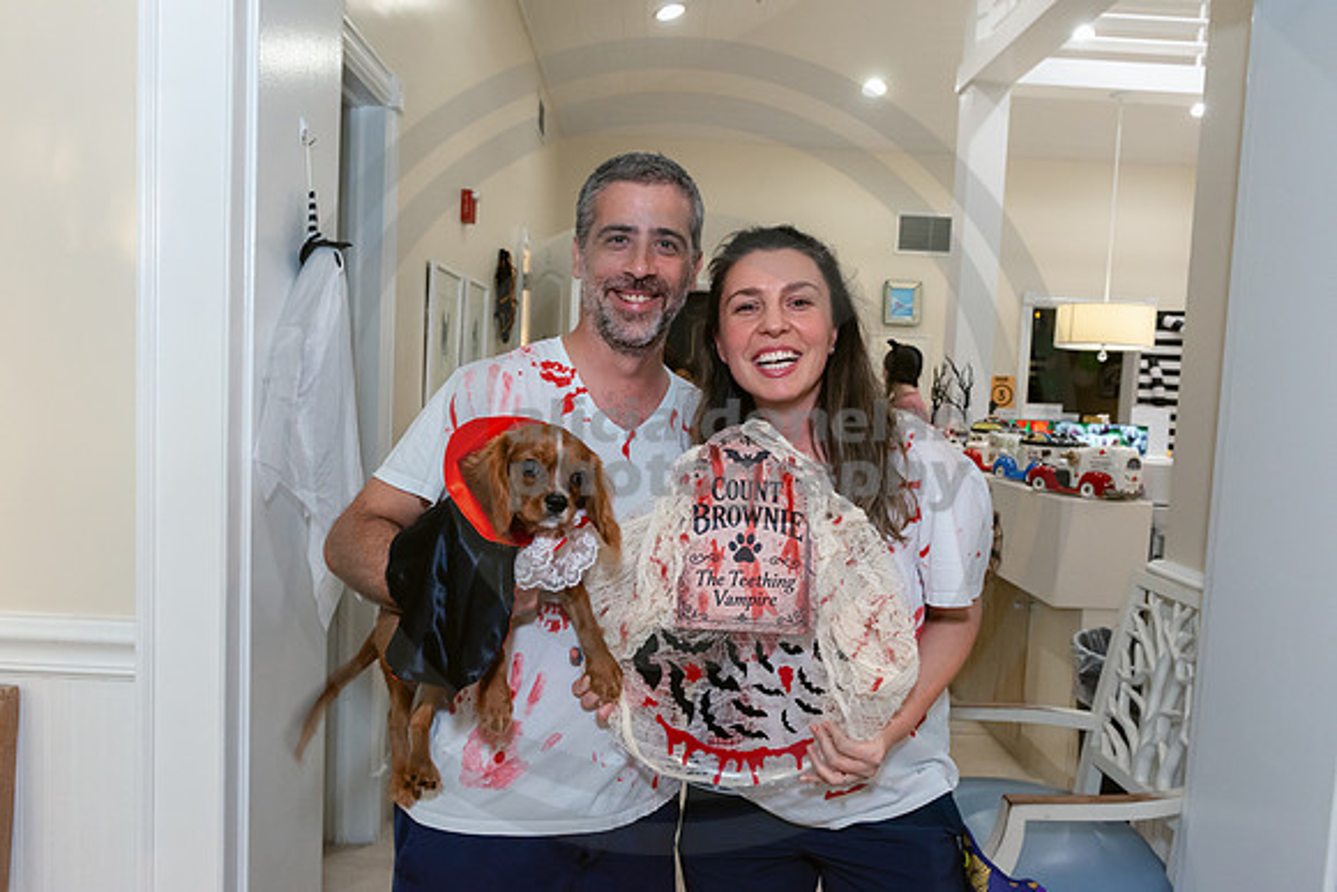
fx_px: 1003
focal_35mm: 27
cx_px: 668
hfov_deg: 67.4
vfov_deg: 48.0
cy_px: 446
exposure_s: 1/80
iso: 2500
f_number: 9
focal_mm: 27
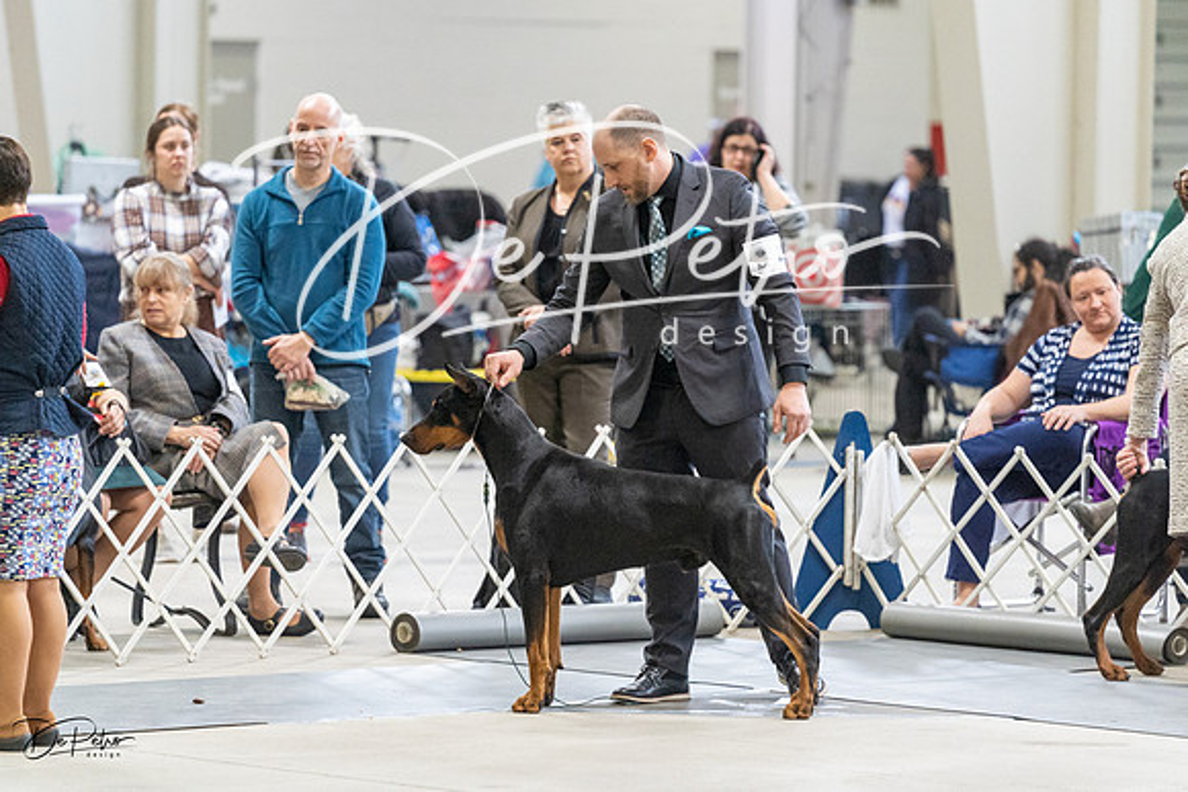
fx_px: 6601
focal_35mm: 200
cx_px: 594
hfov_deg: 10.3
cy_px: 396
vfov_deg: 6.9
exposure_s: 1/320
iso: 6400
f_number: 4
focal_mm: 200
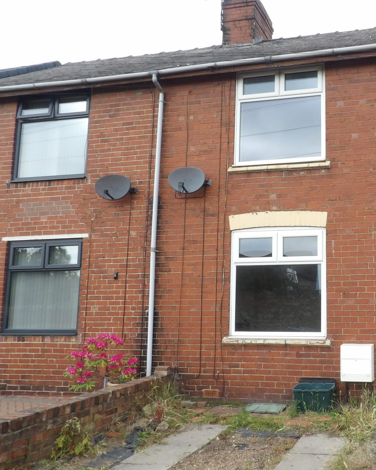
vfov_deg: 51.5
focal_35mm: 35
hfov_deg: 39.3
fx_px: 487
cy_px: 234
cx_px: 338
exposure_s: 1/60
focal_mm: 4.3
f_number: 7.4
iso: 100
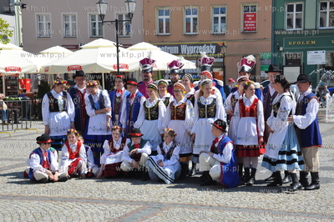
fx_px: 695
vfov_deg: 18.2
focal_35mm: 75
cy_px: 111
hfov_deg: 27.0
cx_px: 167
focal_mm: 50
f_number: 9
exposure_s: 1/320
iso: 200
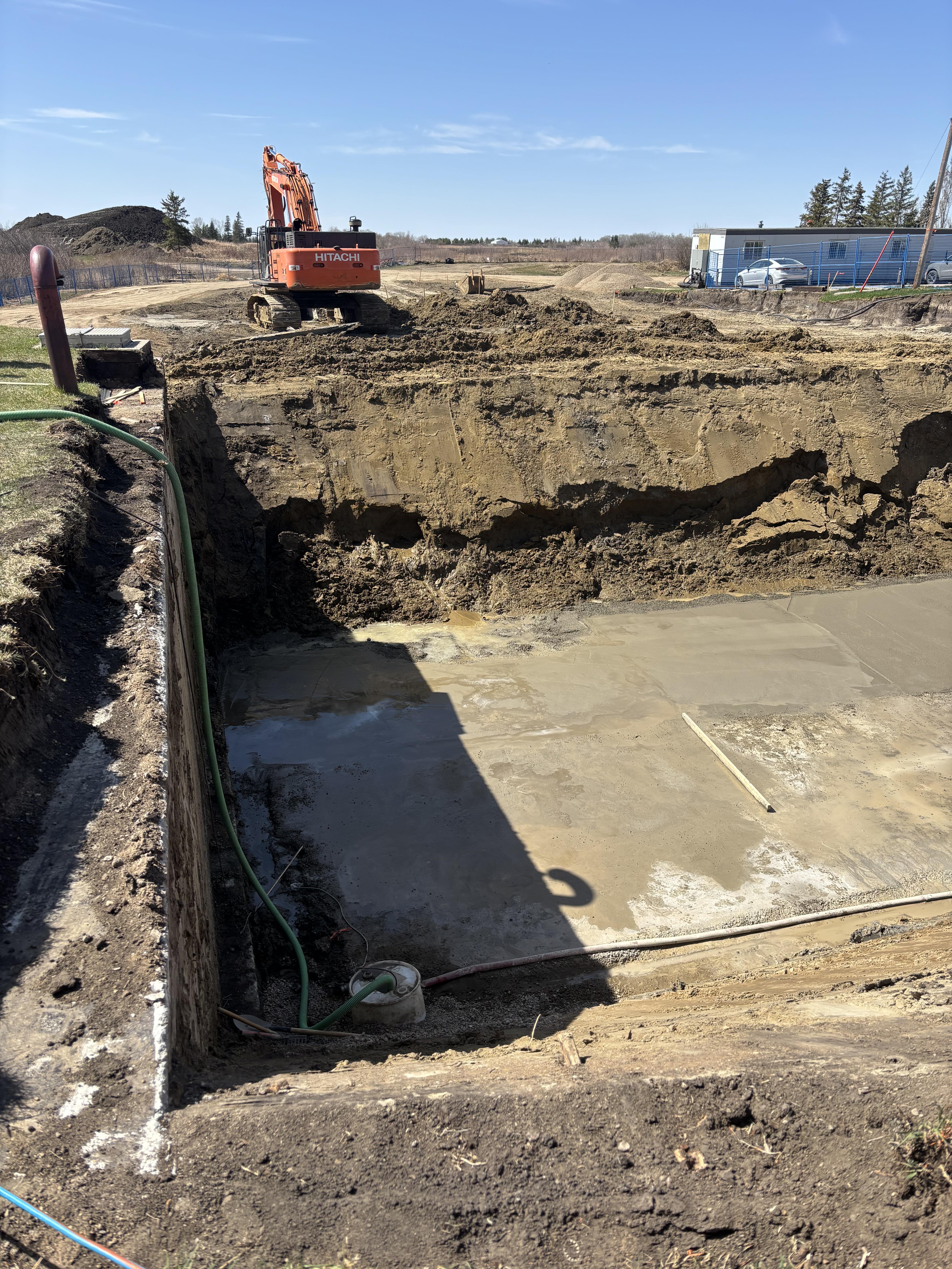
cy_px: 634
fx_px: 953
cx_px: 476
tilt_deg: -22.1
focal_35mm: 26
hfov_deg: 53.1
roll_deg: -1.1
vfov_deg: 67.3
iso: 50
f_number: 1.6
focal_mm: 5.96
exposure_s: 1/2710
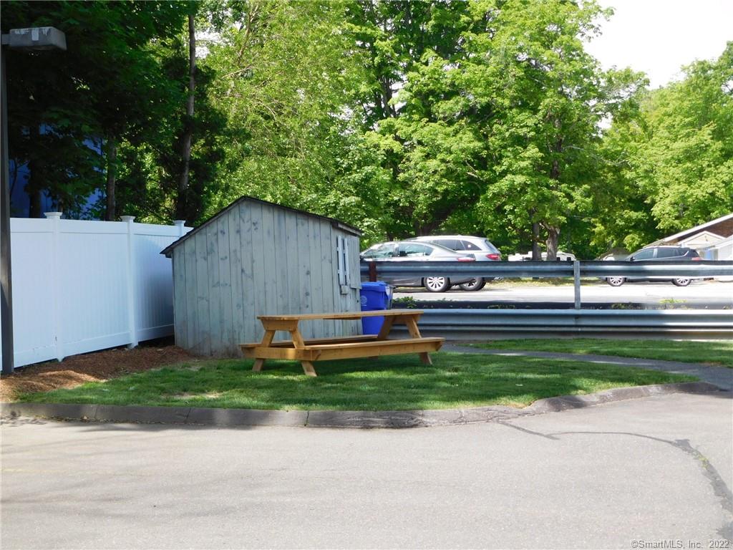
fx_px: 1165
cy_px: 275
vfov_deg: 26.6
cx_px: 366
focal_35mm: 55
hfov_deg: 34.9
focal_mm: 9.8
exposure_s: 1/320
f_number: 4.2
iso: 125
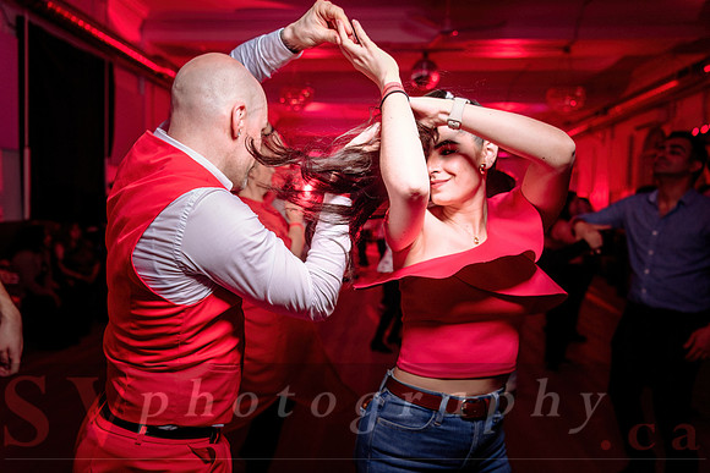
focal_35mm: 25
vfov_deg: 52.0
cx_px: 355
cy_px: 231
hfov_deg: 72.4
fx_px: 485
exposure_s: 1/50
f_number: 2.8
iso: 800
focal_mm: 24
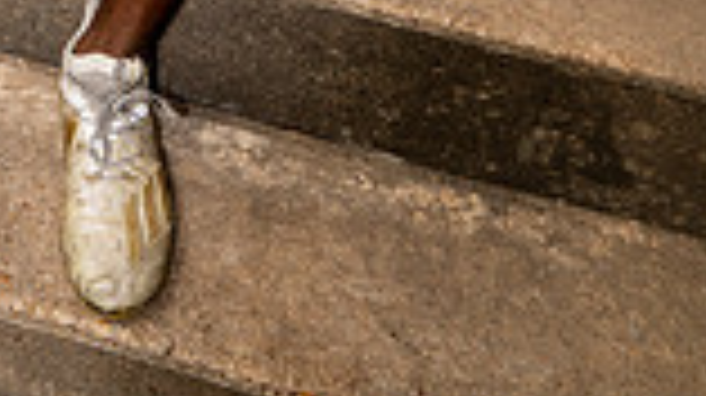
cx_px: 72
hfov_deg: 24.6
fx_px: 1571
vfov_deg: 11.6
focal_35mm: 84
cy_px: -576
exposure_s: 1/250
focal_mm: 28
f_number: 8
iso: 100
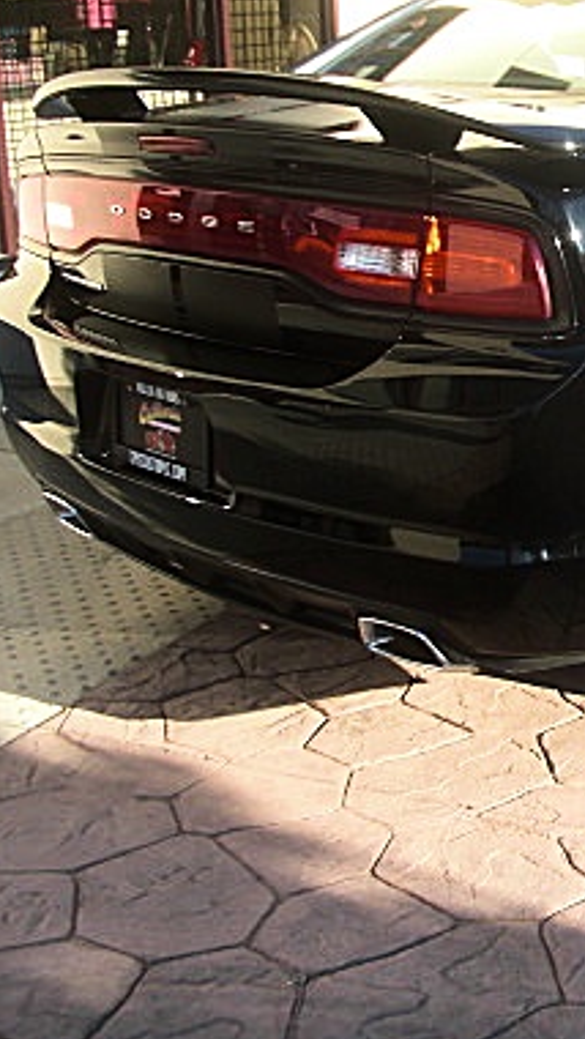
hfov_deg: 17.2
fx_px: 1818
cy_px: 427
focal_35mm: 66
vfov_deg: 31.8
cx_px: 760
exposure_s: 1/200
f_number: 2.8
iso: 50
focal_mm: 6.3
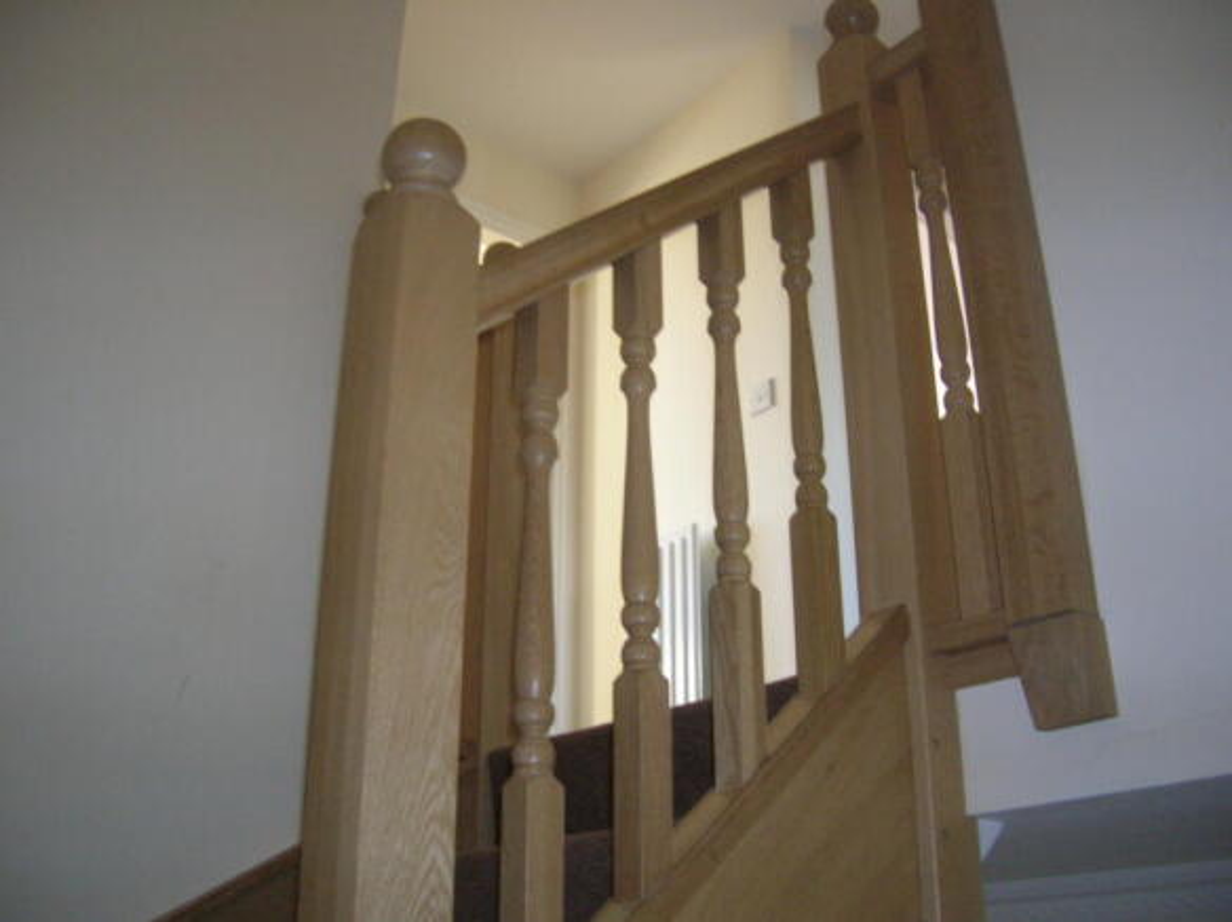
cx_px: 616
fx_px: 1209
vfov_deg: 41.7
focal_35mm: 34
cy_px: 461
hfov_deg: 54.0
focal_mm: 5.7
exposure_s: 1/23.8
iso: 200
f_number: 2.9
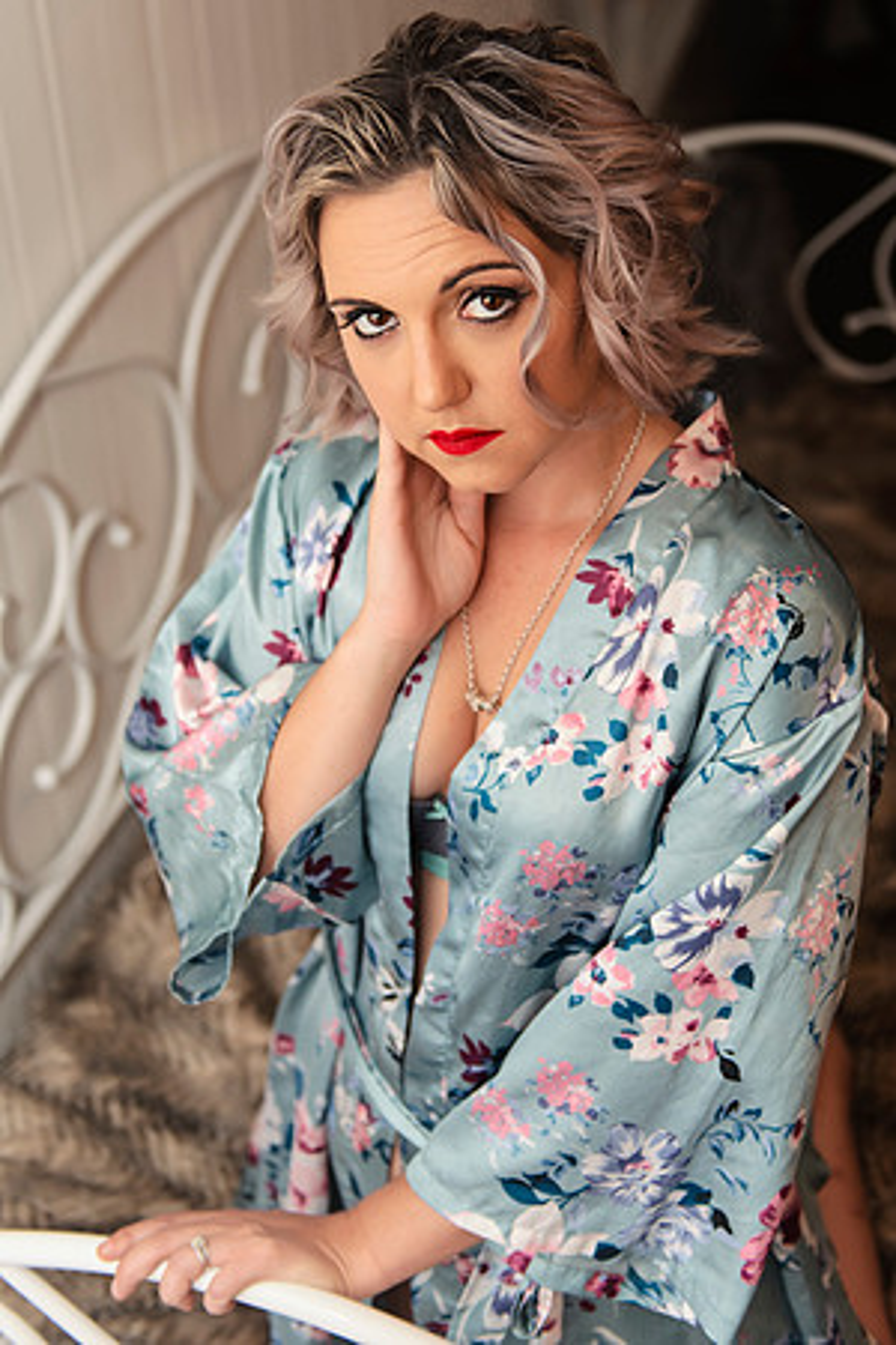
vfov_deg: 44.5
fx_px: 1643
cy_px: 672
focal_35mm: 44
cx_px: 448
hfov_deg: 30.5
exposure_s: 1/200
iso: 200
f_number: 2.8
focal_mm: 44
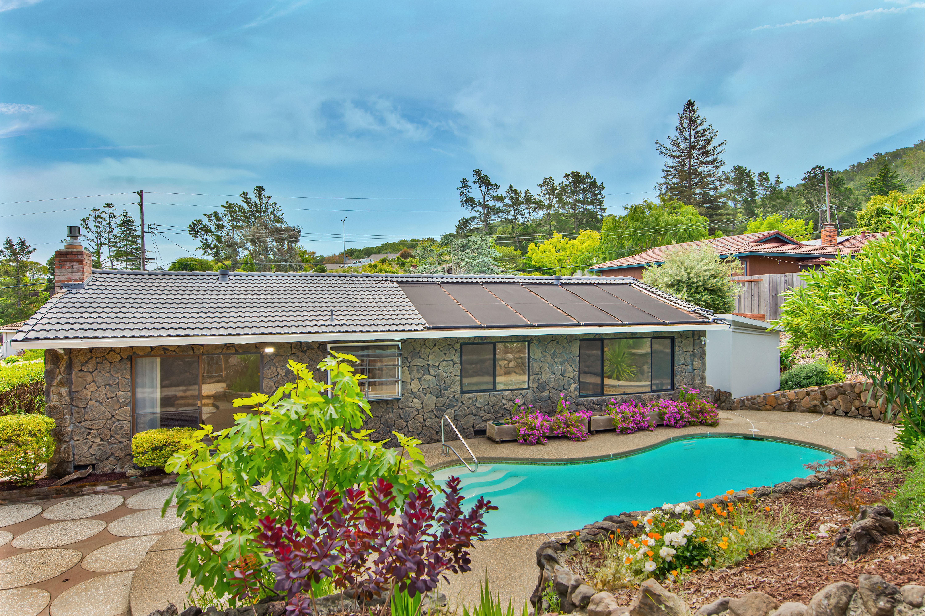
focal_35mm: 21
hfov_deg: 81.2
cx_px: 462
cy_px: 308
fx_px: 540
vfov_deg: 59.5
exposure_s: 1/200
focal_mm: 14
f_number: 7.1
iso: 100
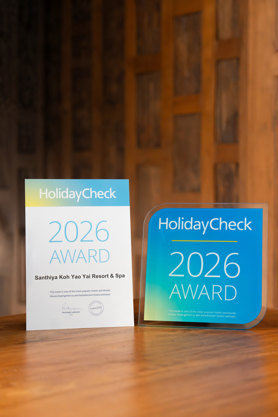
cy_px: 208
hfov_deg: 19.5
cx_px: 139
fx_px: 811
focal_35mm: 70
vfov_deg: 28.8
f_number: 2.8
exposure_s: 1/80
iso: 2500
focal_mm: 70
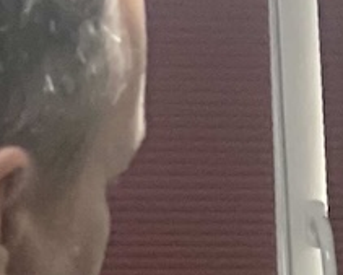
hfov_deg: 4.8
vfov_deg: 3.8
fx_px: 3941
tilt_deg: -12.0
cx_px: 960
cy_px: 944
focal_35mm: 388
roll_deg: +0.4
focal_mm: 6
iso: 200
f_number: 2
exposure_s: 1/100
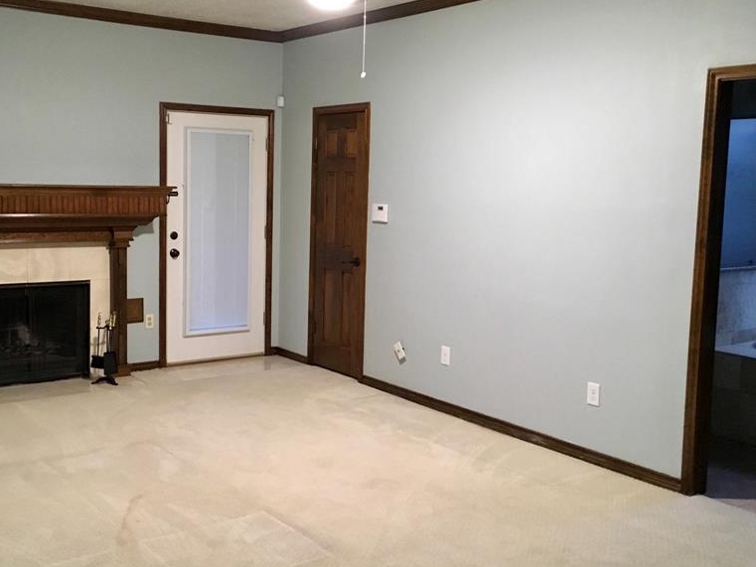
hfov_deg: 47.6
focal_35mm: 39
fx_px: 852
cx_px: 311
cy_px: 260
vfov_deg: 36.8
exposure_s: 1/20
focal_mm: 4.15
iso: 200
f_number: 2.2
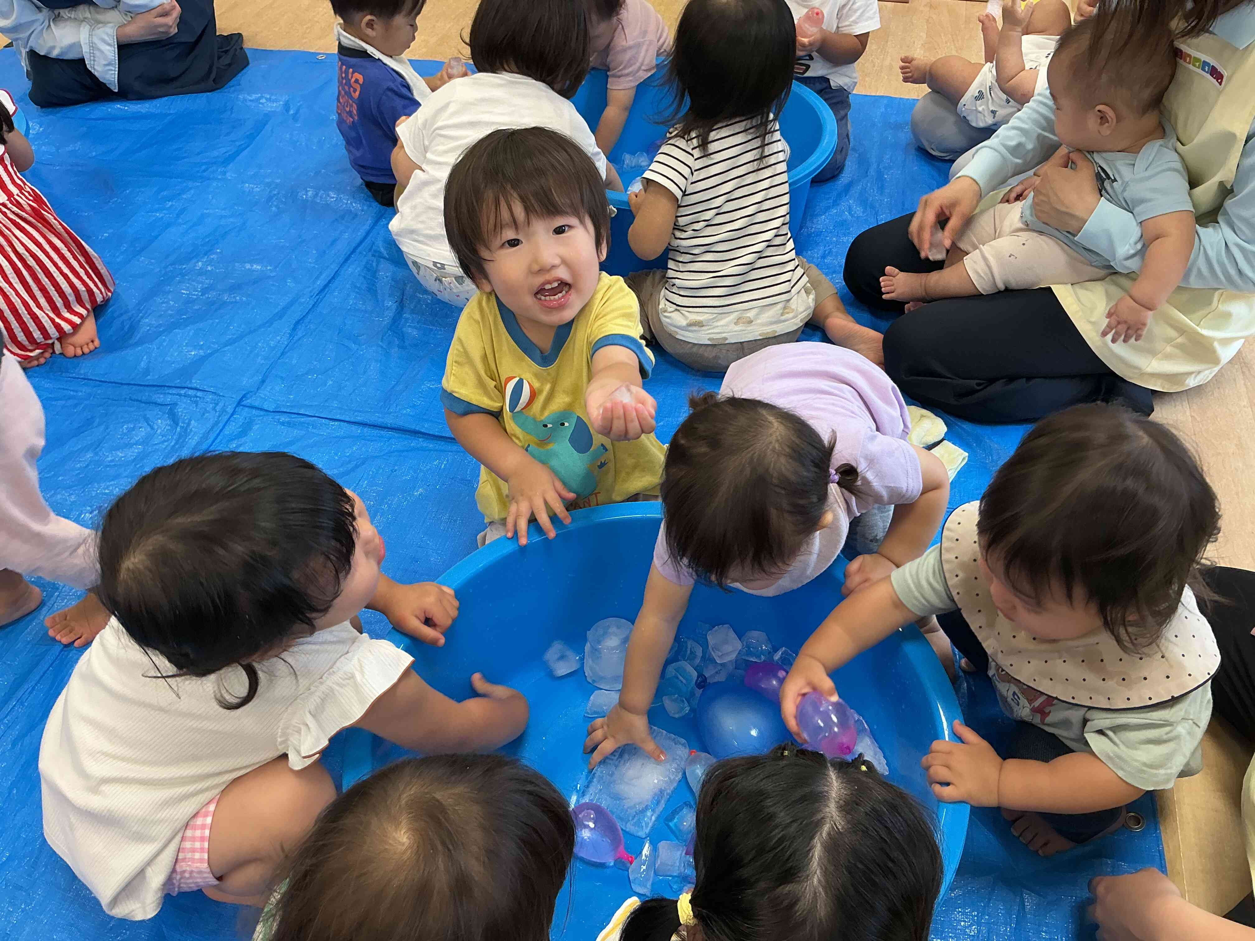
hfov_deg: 61.7
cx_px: 628
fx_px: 1051
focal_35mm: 29
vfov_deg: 48.2
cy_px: 470
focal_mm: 3
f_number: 1.8
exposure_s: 1/100
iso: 50
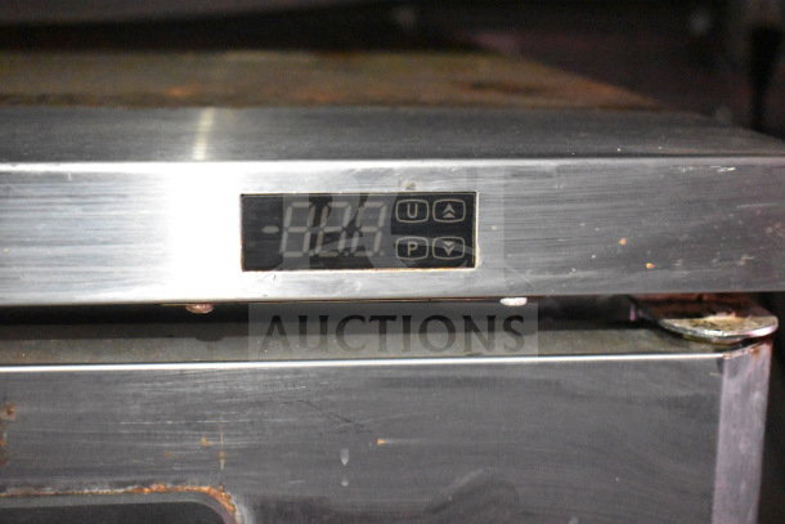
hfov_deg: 35.0
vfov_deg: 23.8
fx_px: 1243
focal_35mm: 57
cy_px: 262
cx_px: 392
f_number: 4.8
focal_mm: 38
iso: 14400
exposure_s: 1/60
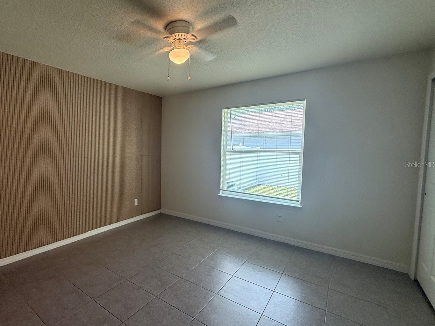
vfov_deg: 71.6
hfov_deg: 85.7
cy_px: 164
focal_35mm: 18
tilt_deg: -5.4
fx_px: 226
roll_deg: -0.6
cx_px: 158
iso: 100
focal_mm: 2.22
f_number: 2.2
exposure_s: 1/120
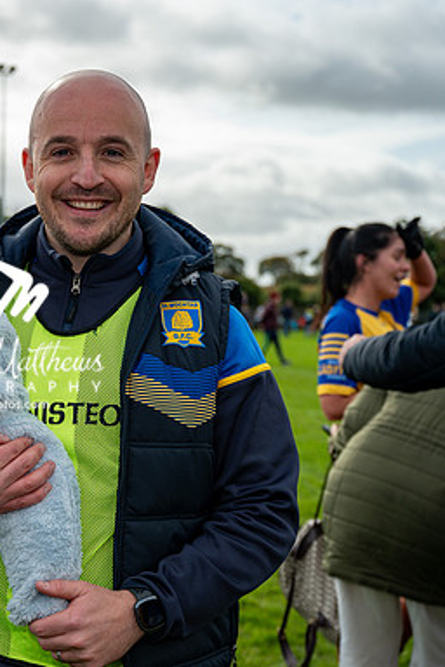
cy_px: 333
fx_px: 1149
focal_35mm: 62
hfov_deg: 21.1
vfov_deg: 32.4
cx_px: -14
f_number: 4
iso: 100
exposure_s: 1/800
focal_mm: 41
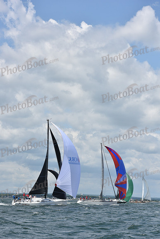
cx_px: 80
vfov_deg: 23.6
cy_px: 120
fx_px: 573
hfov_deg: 15.9
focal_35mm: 86
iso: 250
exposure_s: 1/1600
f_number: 7.1
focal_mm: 86
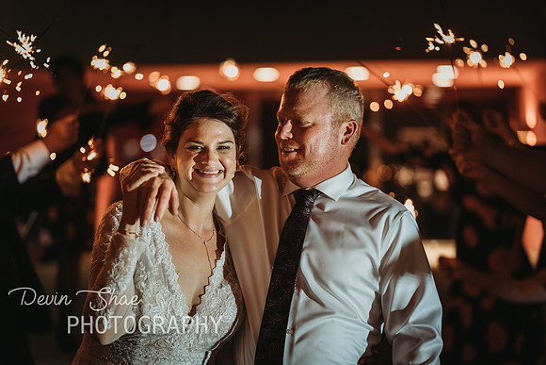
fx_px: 1289
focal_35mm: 85
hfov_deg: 23.9
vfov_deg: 16.1
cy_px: 182
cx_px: 273
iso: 2500
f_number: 1.8
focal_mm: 85
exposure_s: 1/160
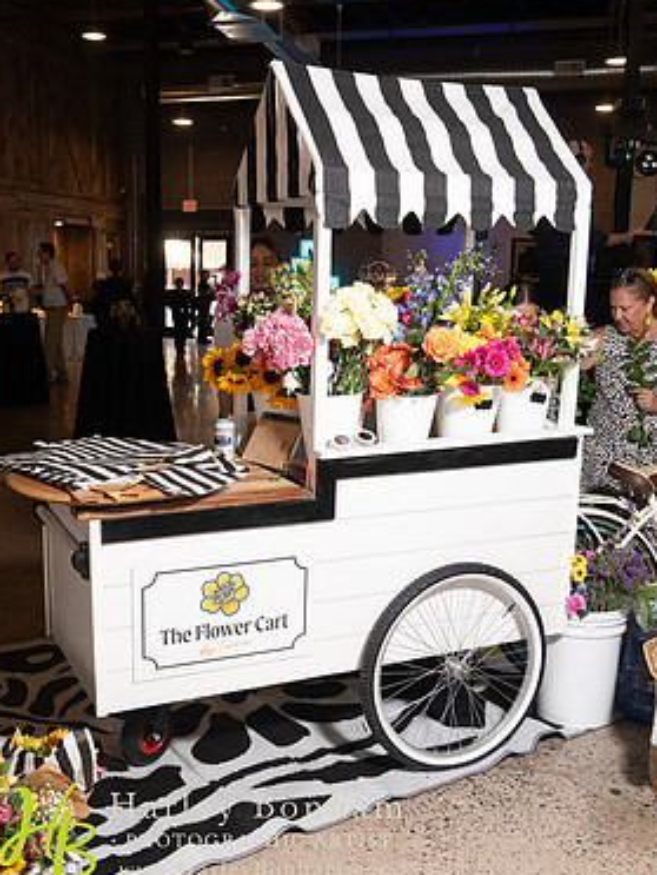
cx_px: 263
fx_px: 987
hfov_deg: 36.7
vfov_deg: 47.8
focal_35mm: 39
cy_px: 480
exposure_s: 1/125
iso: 1250
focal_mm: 24
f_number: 4
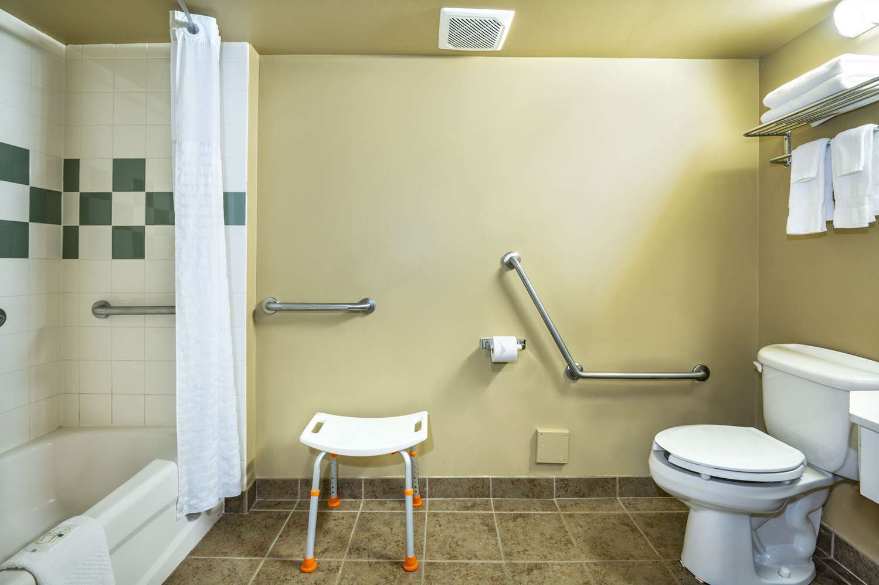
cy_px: 292
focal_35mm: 16
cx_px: 440
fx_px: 390
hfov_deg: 96.8
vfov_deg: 73.7
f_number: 10
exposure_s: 1/1.25
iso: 160
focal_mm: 16
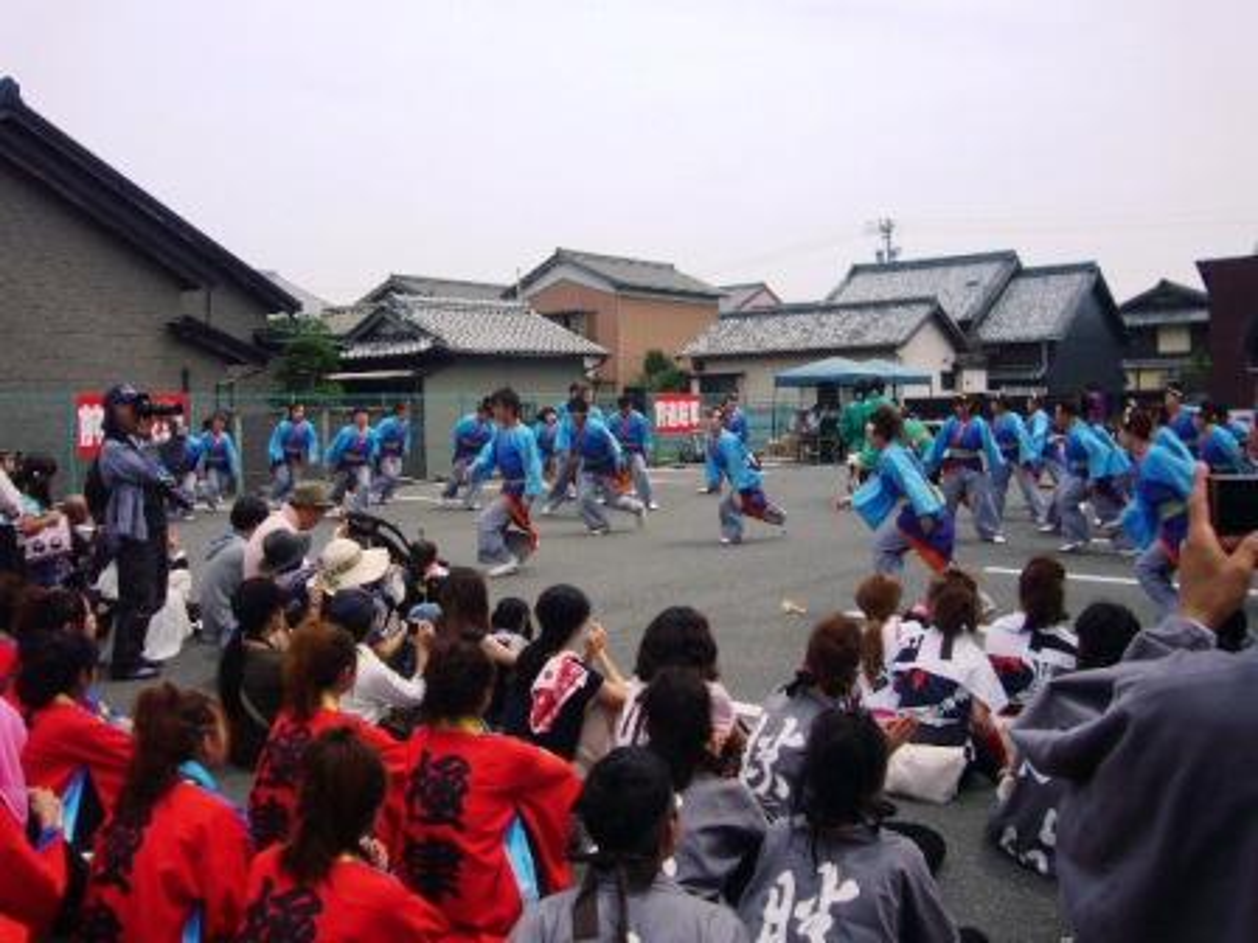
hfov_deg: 58.4
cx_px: 629
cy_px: 472
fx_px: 1127
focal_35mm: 31
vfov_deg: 45.4
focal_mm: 4.6
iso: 80
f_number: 5.6
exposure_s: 1/400
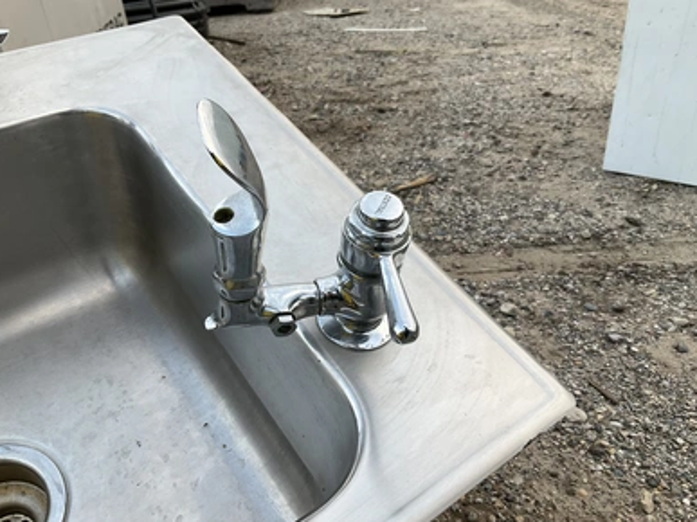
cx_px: 340
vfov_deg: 46.8
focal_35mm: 30
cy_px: 268
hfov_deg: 60.0
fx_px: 604
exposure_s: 1/122
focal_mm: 3
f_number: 1.8
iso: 20
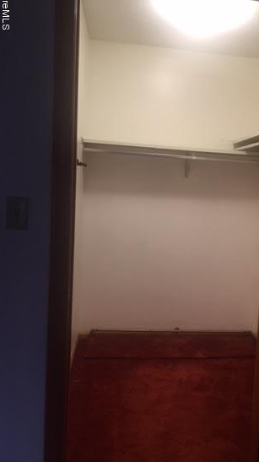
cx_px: 192
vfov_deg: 54.0
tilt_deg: -4.5
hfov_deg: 31.4
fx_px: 453
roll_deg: -4.0
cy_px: 231
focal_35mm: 37
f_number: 2.2
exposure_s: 1/15
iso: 50
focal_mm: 4.15
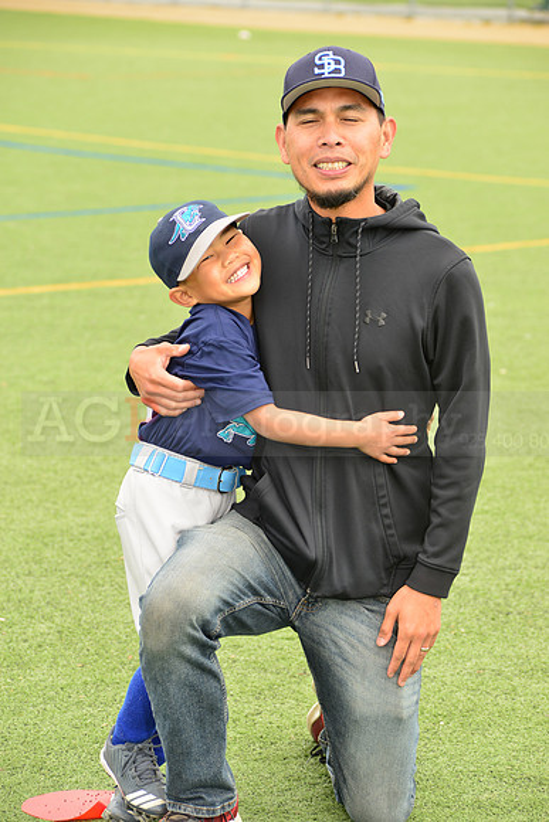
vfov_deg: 14.2
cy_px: 411
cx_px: 274
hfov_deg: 9.5
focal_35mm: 145
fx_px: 3315
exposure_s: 1/200
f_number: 8
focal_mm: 145
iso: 250
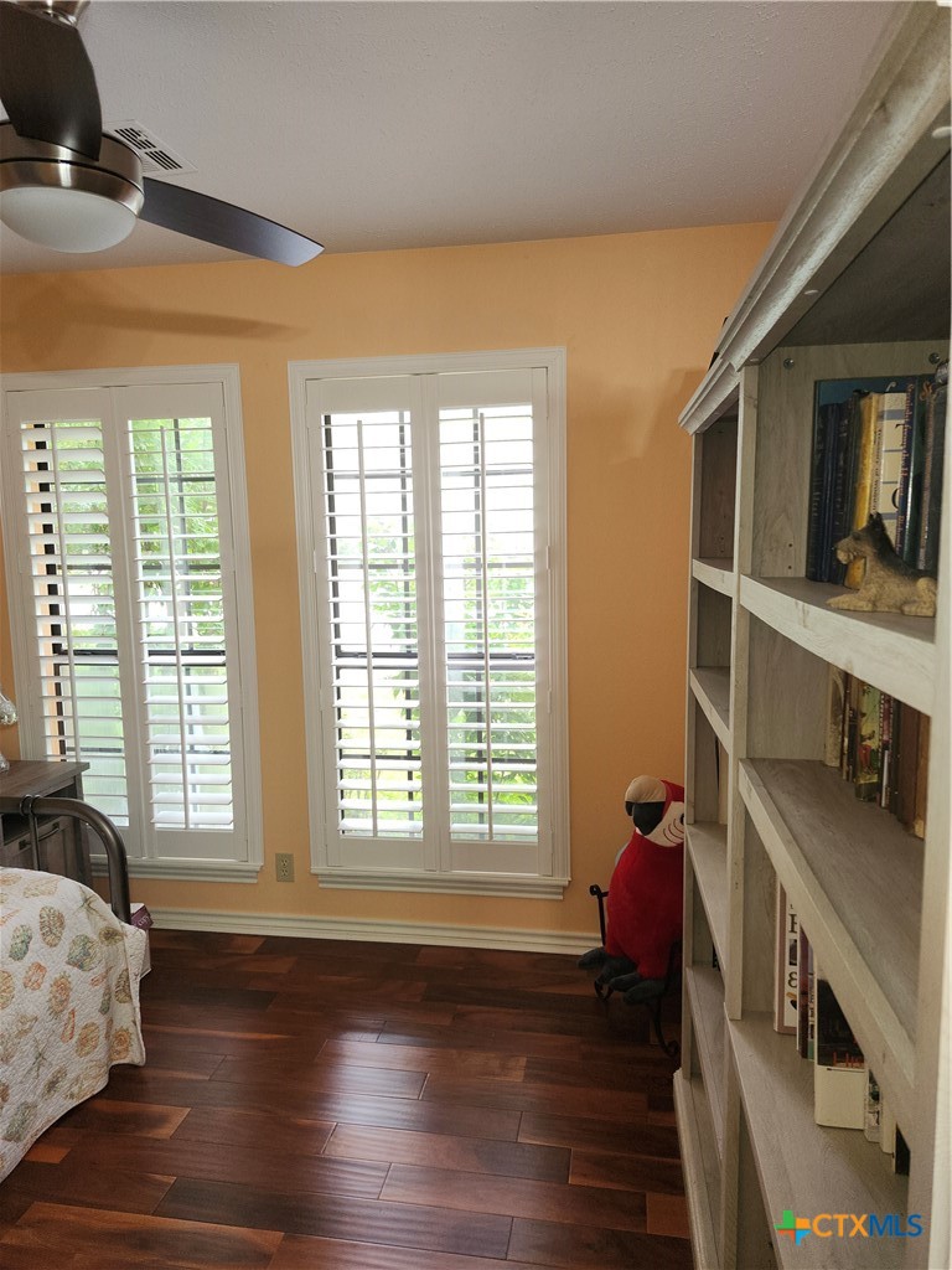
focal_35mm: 23
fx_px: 843
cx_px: 476
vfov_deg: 73.9
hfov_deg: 58.9
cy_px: 635
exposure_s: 1/60
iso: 64
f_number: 1.8
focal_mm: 5.54
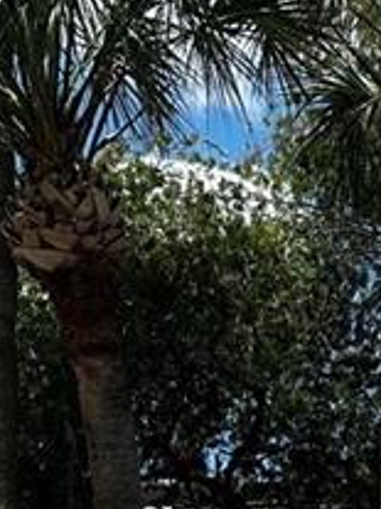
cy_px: 834
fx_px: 2218
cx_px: 376
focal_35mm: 151
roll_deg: +0.9
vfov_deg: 12.3
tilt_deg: +0.1
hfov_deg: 9.7
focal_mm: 5.1
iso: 50
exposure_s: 1/3135
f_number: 1.6
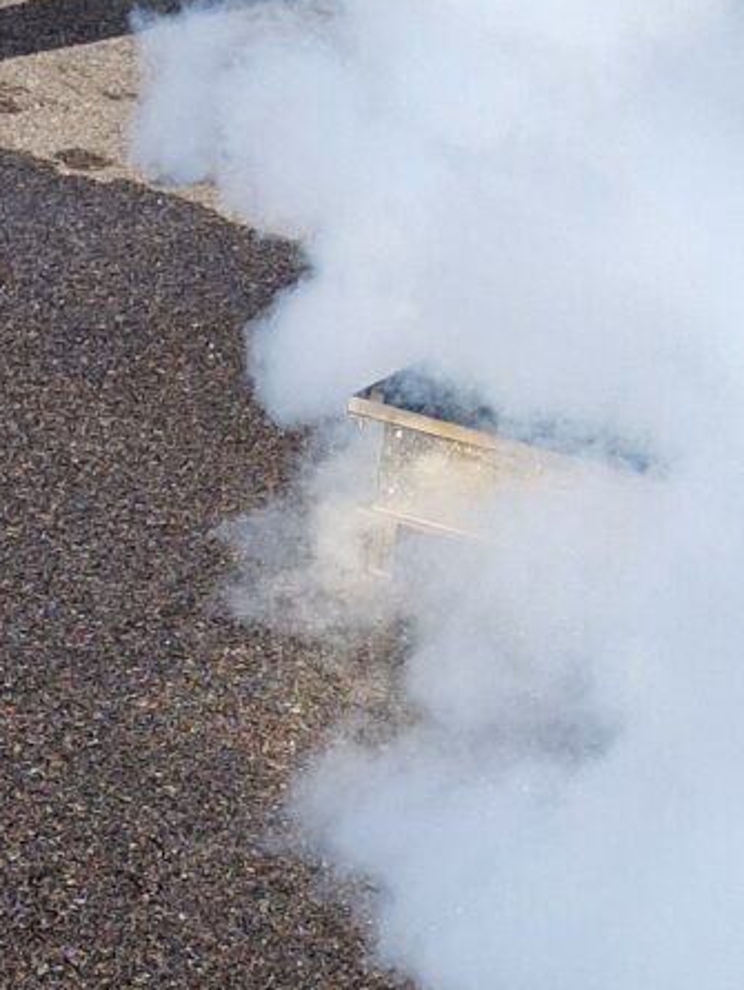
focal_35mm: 132
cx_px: 158
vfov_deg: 14.9
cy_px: 582
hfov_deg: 11.2
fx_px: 3779
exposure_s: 1/1712
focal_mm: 5.4
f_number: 1.8
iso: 50
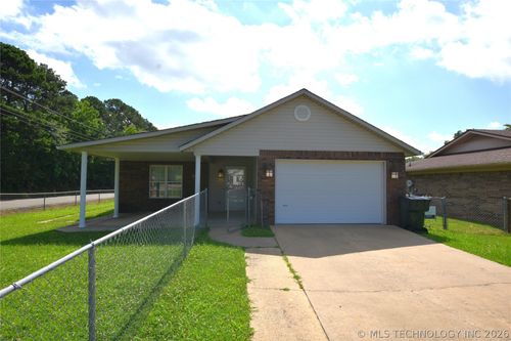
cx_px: 256
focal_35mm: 19
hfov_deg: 86.9
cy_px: 170
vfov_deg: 64.5
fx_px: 270
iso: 200
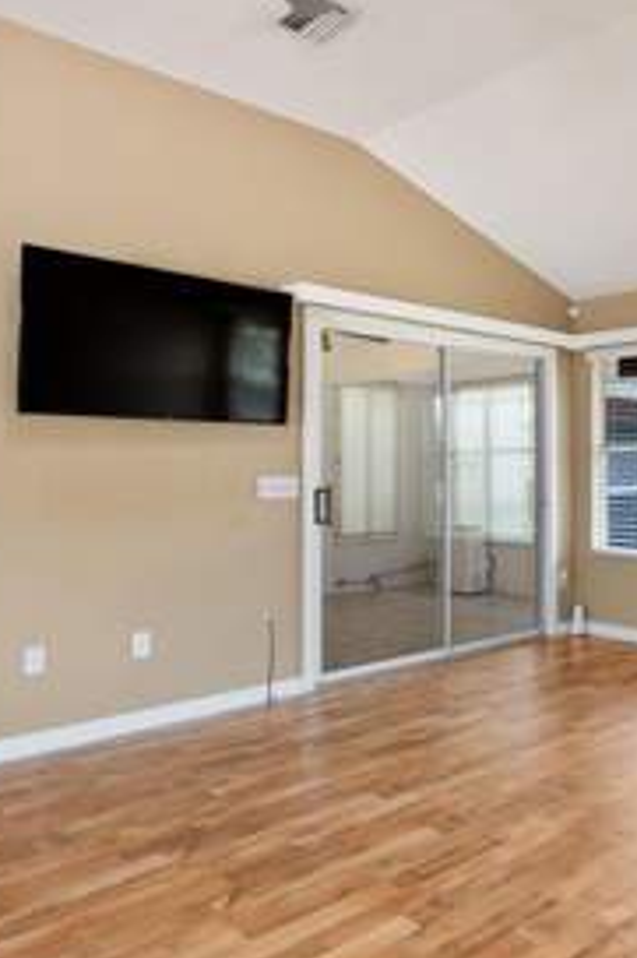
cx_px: 623
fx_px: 797
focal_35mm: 30
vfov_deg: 62.0
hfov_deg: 39.0
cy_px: 491
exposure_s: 1/3
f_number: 7.1
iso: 200
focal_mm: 17
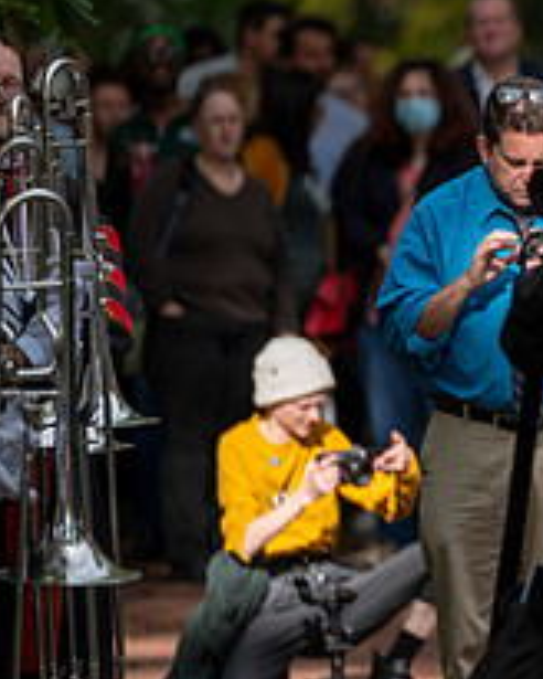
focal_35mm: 532
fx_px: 10687
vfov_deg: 3.6
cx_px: 947
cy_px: 288
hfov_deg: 2.9
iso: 125
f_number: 2.8
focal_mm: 200
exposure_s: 1/1000
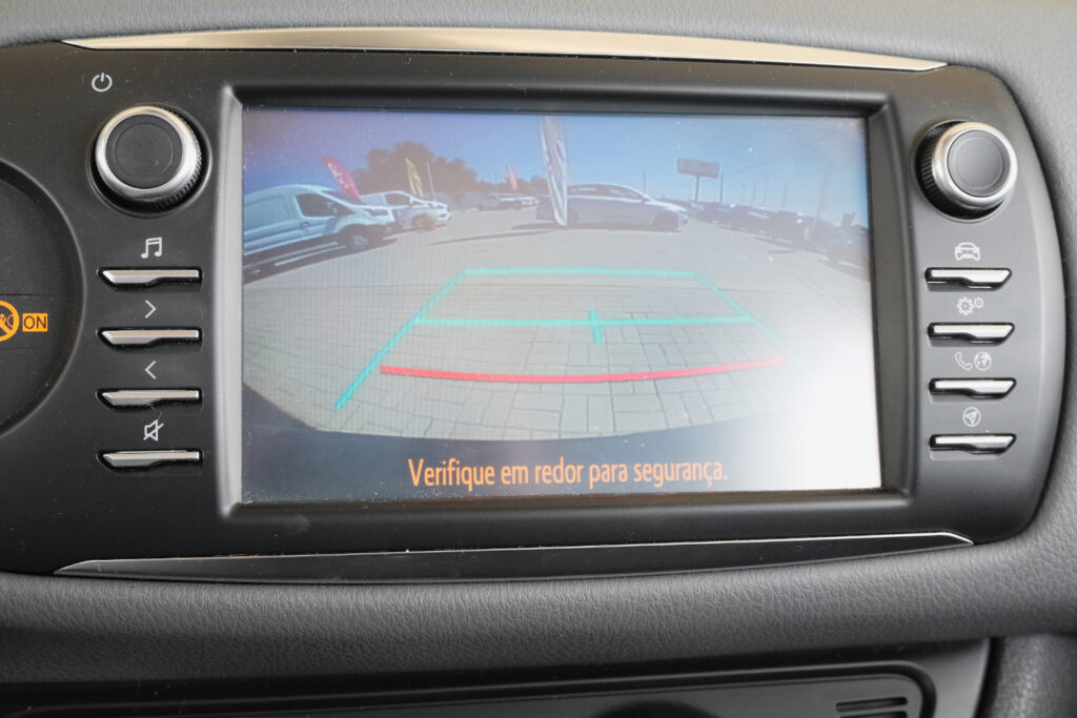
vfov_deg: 31.2
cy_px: 359
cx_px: 538
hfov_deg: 45.4
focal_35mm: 43
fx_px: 1287
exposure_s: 1/40
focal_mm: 28.8
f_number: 7.1
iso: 2000
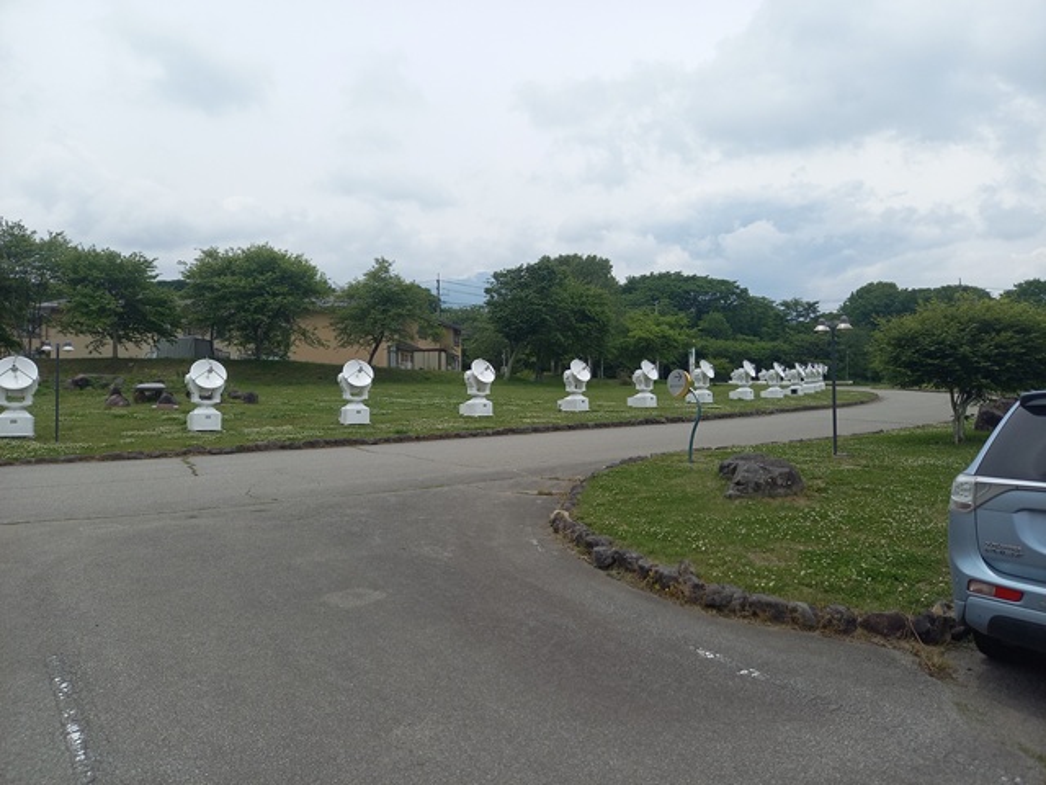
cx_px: 523
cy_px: 392
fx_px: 755
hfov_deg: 69.4
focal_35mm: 25
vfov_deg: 54.9
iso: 50
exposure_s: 1/1502
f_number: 1.8
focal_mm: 4.65
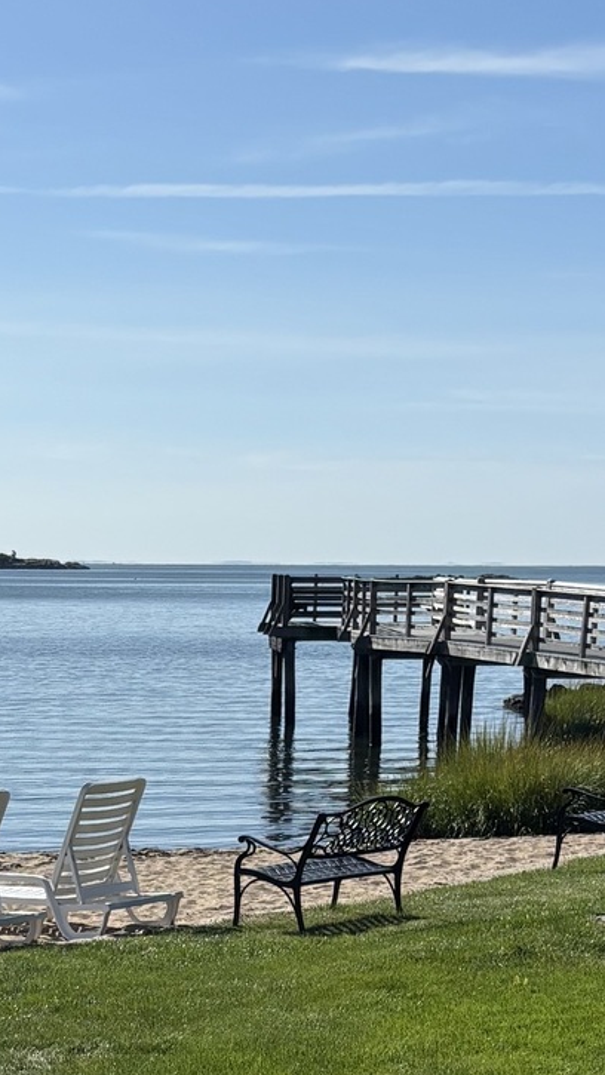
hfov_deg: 13.4
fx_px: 2566
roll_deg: -0.1
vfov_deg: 22.2
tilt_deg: -12.8
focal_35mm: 90
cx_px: 90
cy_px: 1214
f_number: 1.6
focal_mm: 5.96
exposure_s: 1/5952
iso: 50
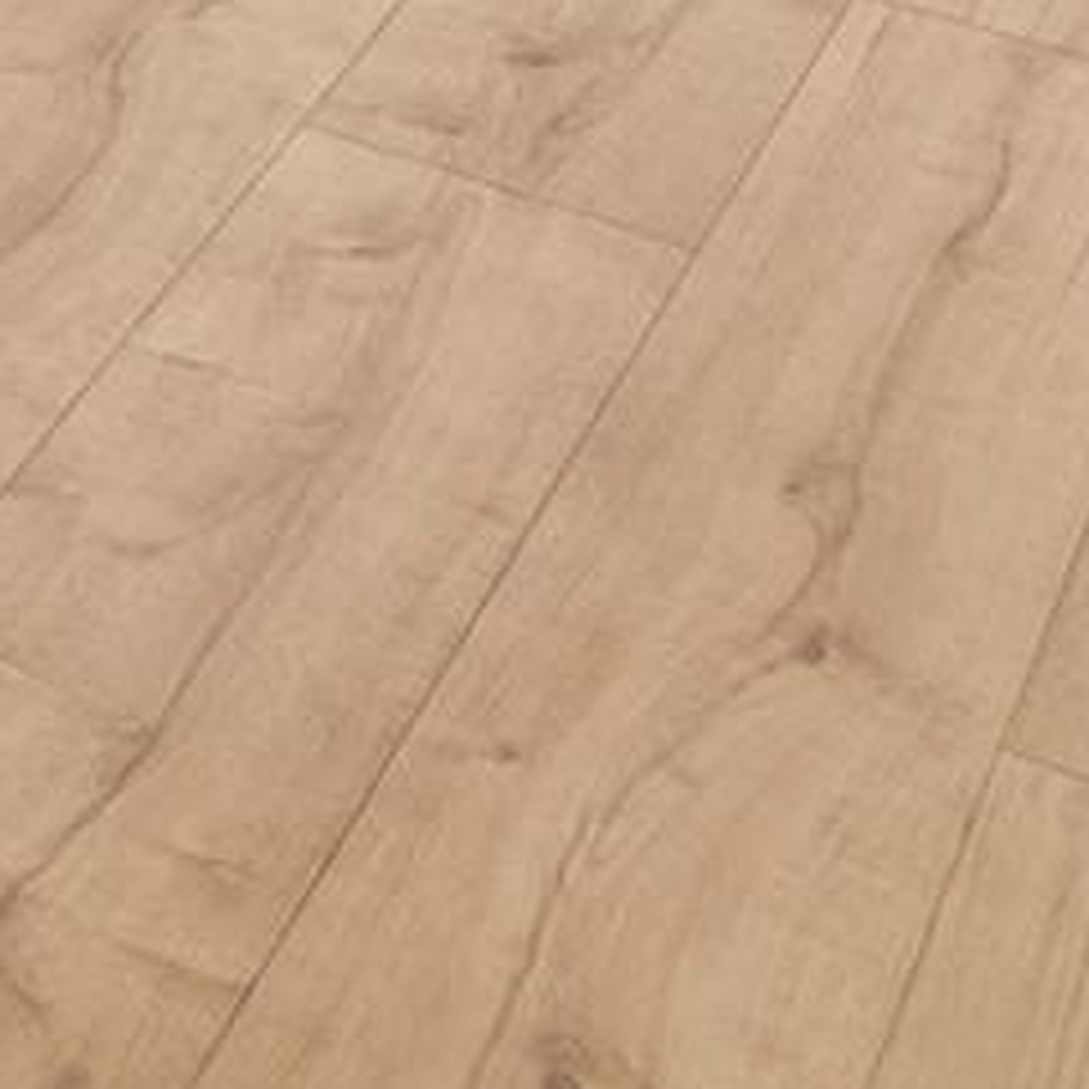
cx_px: -1899
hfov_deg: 10.9
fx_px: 4342
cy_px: -2038
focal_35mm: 122
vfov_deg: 10.6
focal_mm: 16
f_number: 9
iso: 200
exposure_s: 1/4
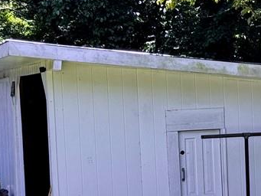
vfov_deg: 10.3
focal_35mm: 144
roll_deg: +2.7
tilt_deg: -4.3
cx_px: 217
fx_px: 1086
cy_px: 160
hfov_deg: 13.6
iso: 64
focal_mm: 6.76
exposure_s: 1/715
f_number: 1.78
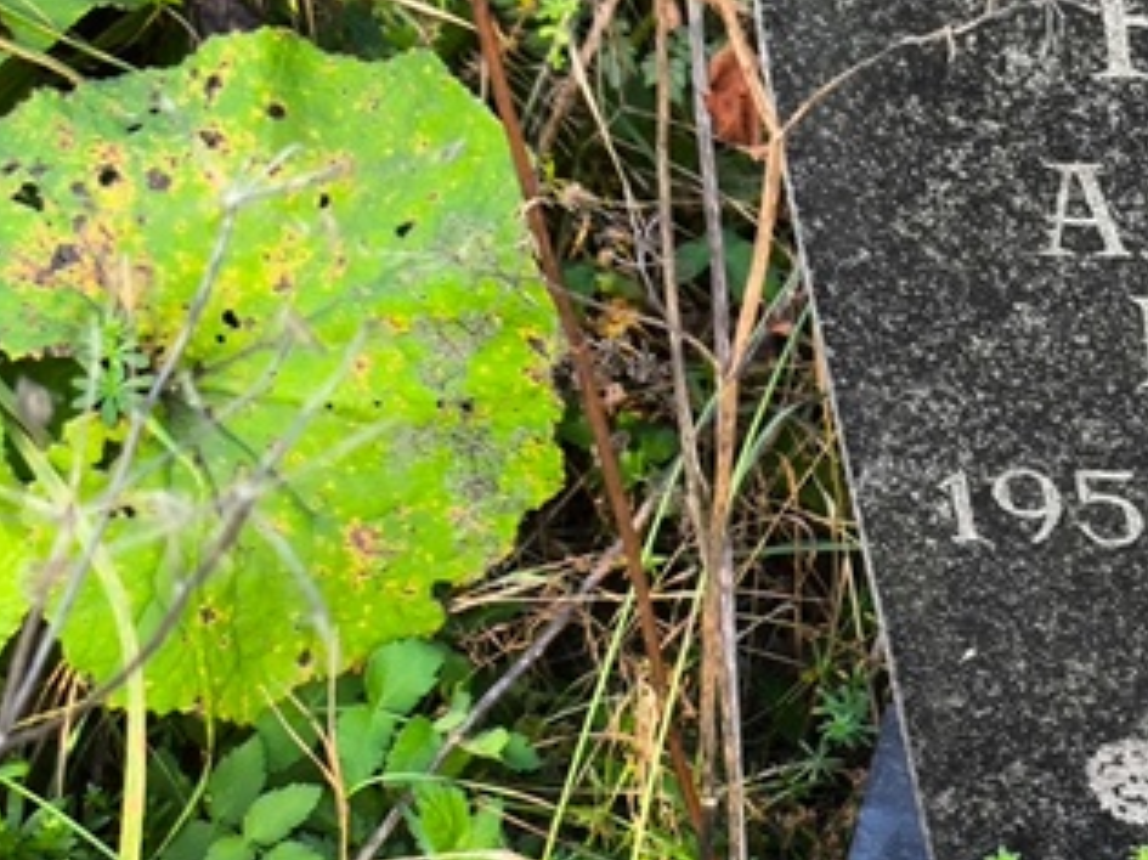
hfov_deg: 15.1
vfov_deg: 11.7
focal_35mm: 127
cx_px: 1325
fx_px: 4210
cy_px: 536
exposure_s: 1/100
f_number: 1.7
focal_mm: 4.71
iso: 64
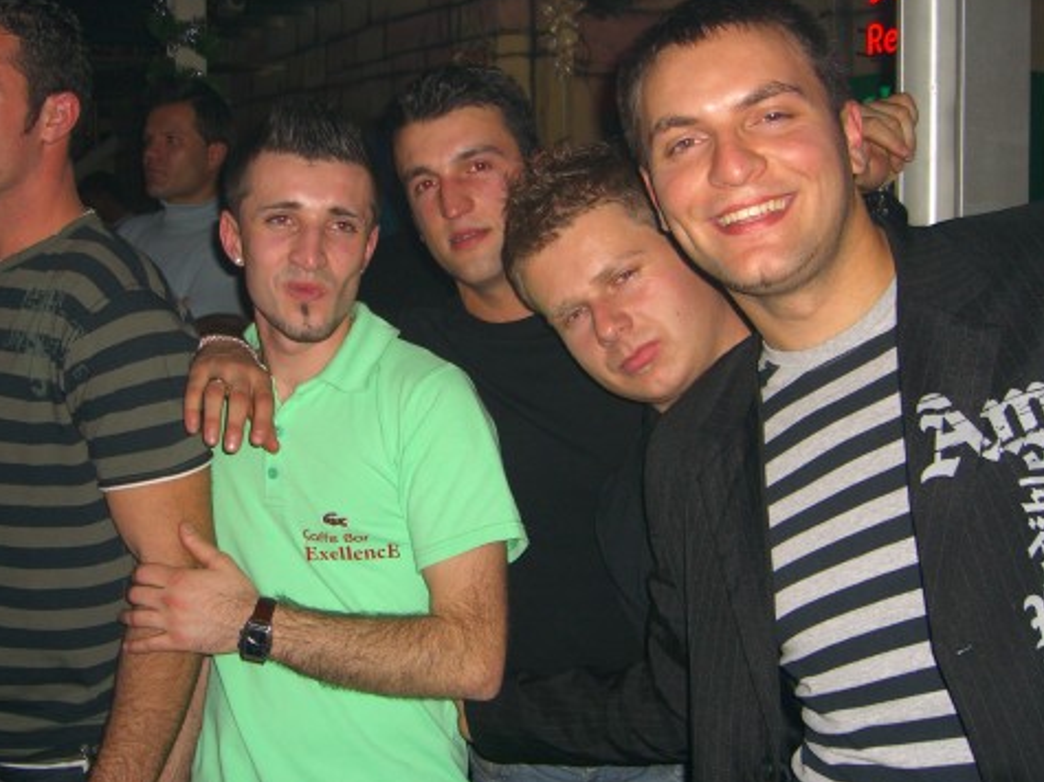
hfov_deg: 39.6
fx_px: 1447
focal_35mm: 48
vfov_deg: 30.2
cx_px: 440
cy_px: 325
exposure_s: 1/60
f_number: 2.8
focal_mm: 7.9
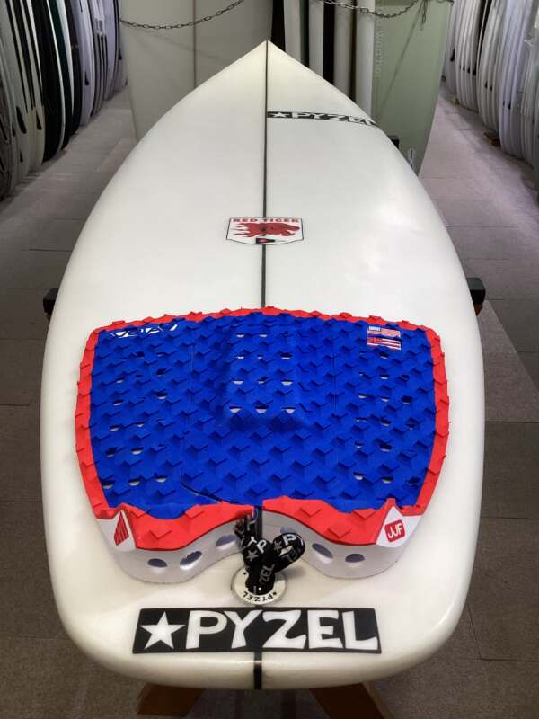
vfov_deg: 58.4
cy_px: 360
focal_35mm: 31
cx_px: 270
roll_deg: +0.3
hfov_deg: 45.4
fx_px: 644
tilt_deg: -32.5
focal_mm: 3.3
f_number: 2.4
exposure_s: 1/100
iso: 100
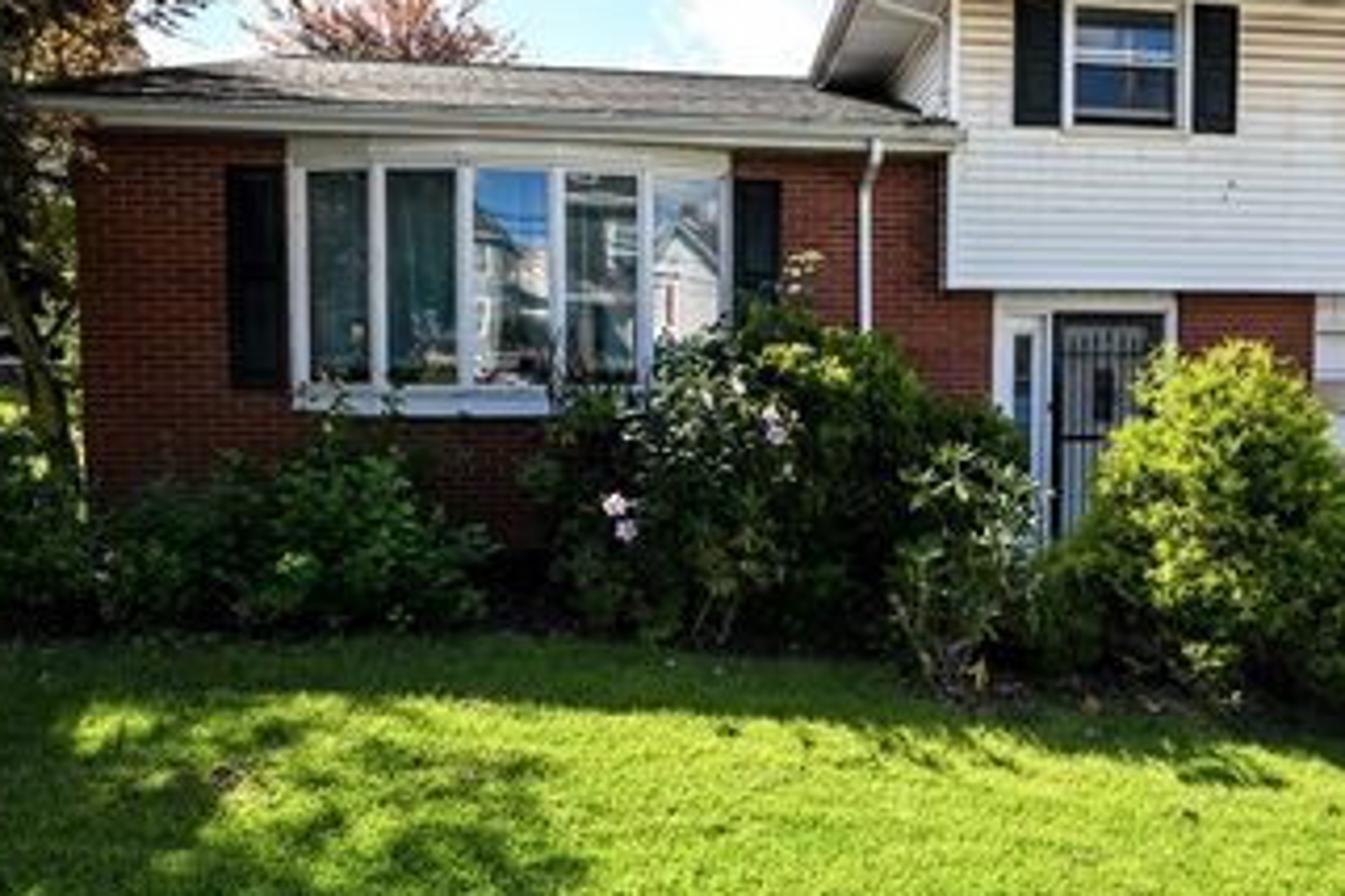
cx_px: 855
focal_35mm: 28
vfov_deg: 46.3
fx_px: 1046
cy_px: 408
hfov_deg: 64.4
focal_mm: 12
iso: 100
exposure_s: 1/160
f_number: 7.1
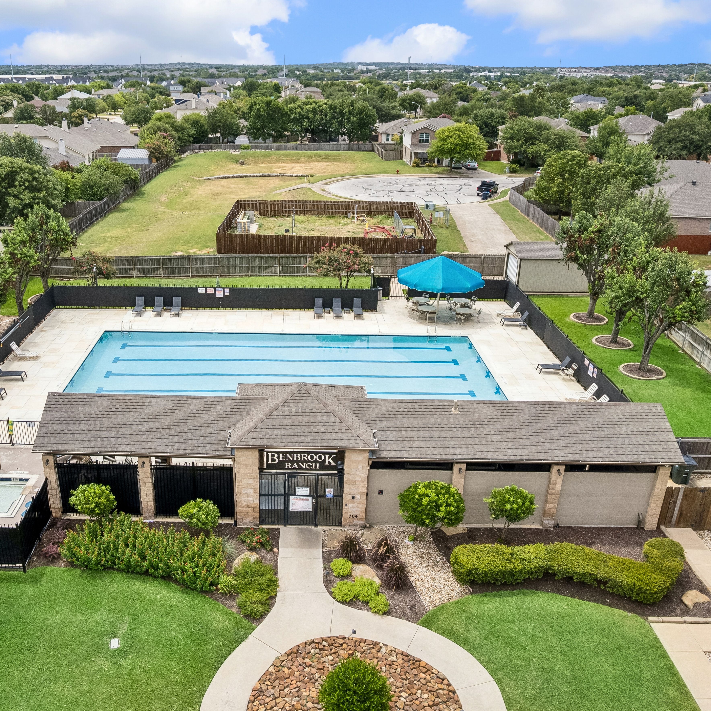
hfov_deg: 55.1
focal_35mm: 29
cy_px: 360
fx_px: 674
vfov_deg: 55.6
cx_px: 276
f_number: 2.8
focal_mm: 8.4
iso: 140
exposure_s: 1/2500
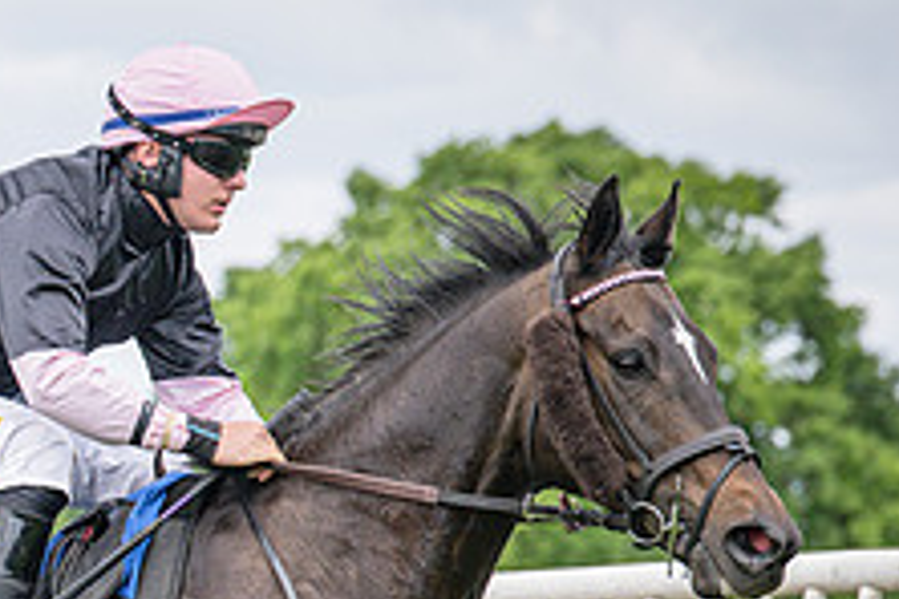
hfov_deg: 5.2
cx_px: -186
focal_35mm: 394
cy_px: 767
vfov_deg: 3.5
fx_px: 9838
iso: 400
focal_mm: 110
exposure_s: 1/2000
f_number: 4
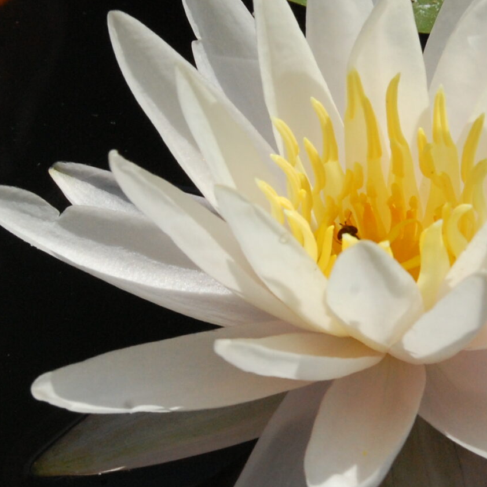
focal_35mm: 155
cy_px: 246
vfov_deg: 11.3
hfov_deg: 11.2
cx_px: 383
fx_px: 2467
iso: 800
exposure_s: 1/1000
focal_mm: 40
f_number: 16
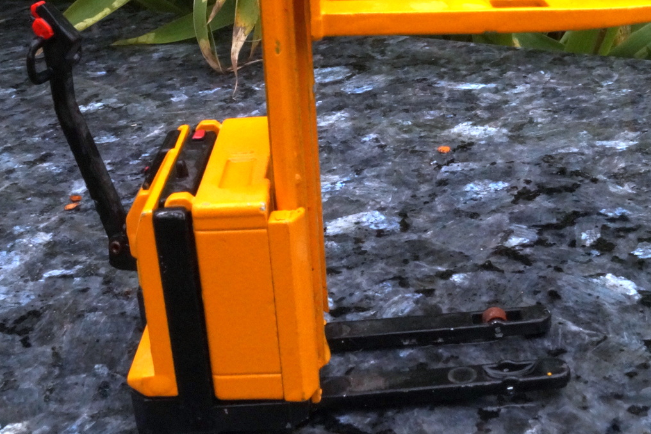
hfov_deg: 33.9
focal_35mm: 59
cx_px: 343
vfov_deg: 22.9
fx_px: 1067
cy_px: 148
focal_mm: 20
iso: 1000
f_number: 22
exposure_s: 1/60
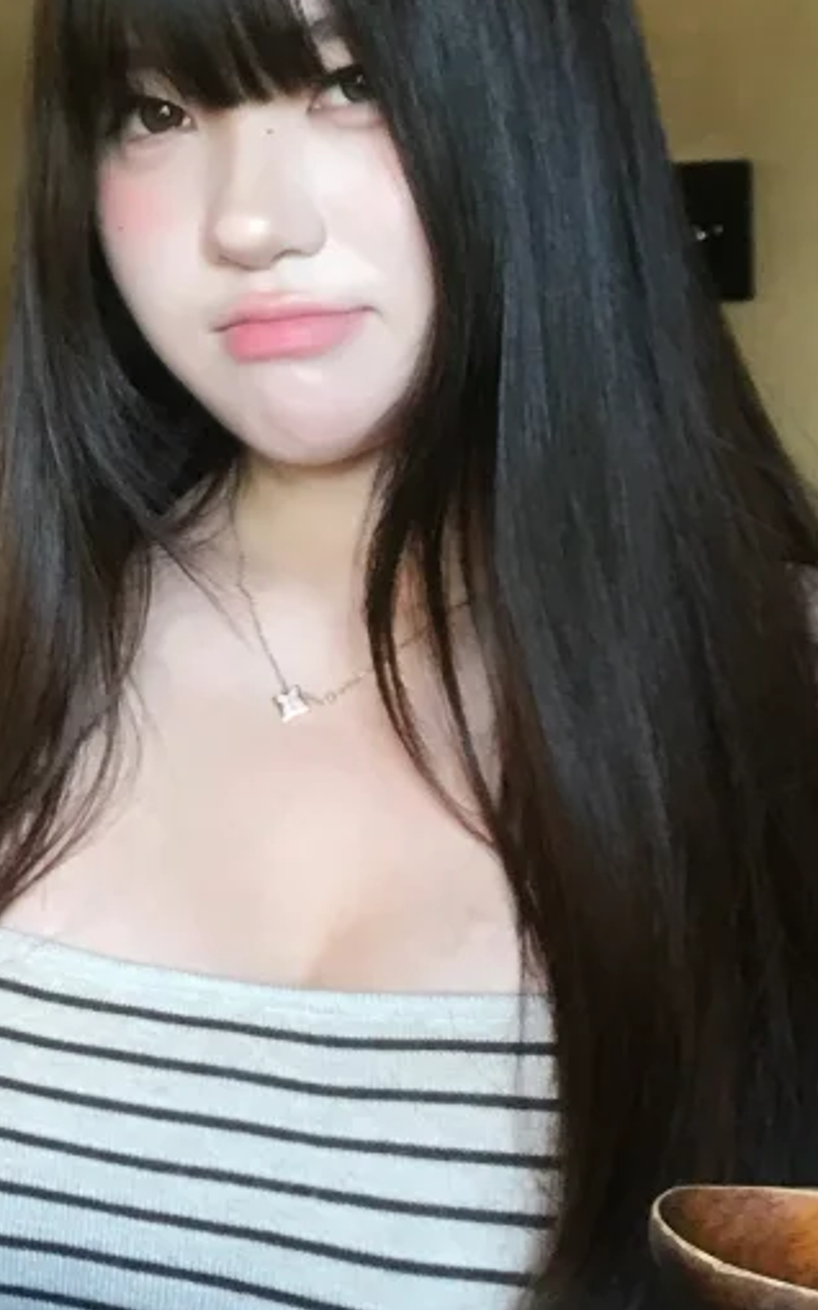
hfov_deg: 15.5
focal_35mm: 84
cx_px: 260
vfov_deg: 24.3
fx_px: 2997
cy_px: 304
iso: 40
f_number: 1.8
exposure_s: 1/17
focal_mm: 3.99
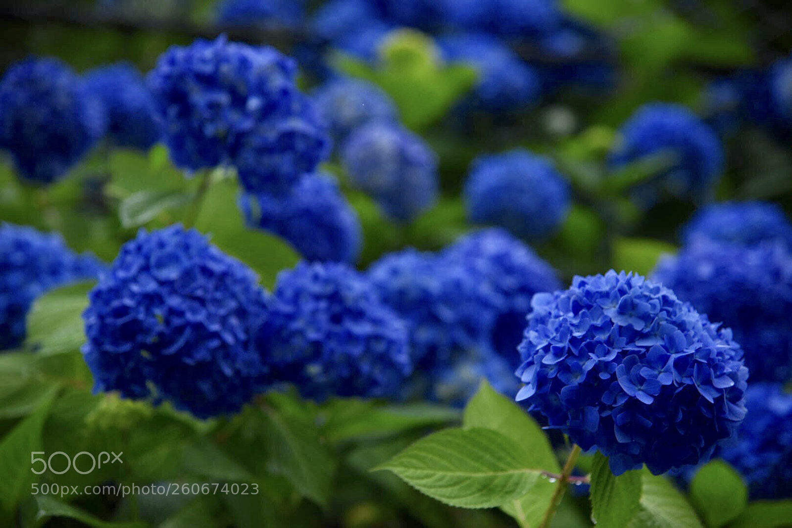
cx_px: 396
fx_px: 2310
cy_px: 264
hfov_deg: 19.5
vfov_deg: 13.0
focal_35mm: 105
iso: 500
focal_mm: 105
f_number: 4
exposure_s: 1/2000
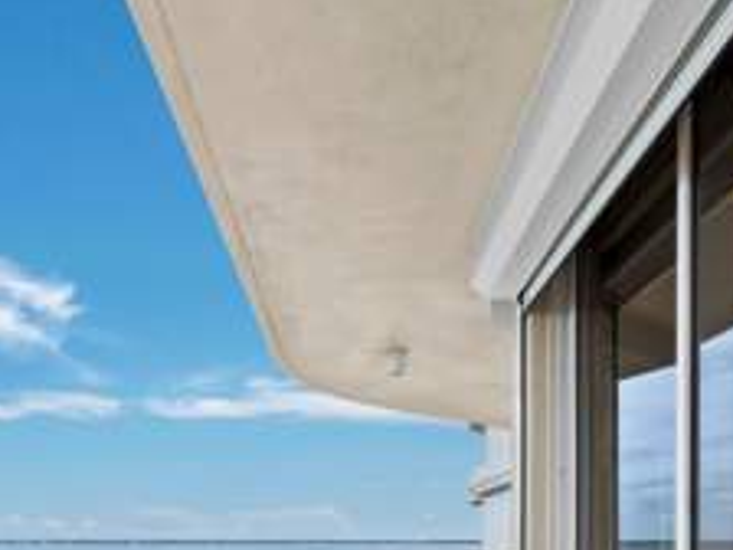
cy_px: 527
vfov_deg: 41.7
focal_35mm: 30
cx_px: 255
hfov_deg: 58.8
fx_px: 635
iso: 400
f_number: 11
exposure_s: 1/125
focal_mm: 7
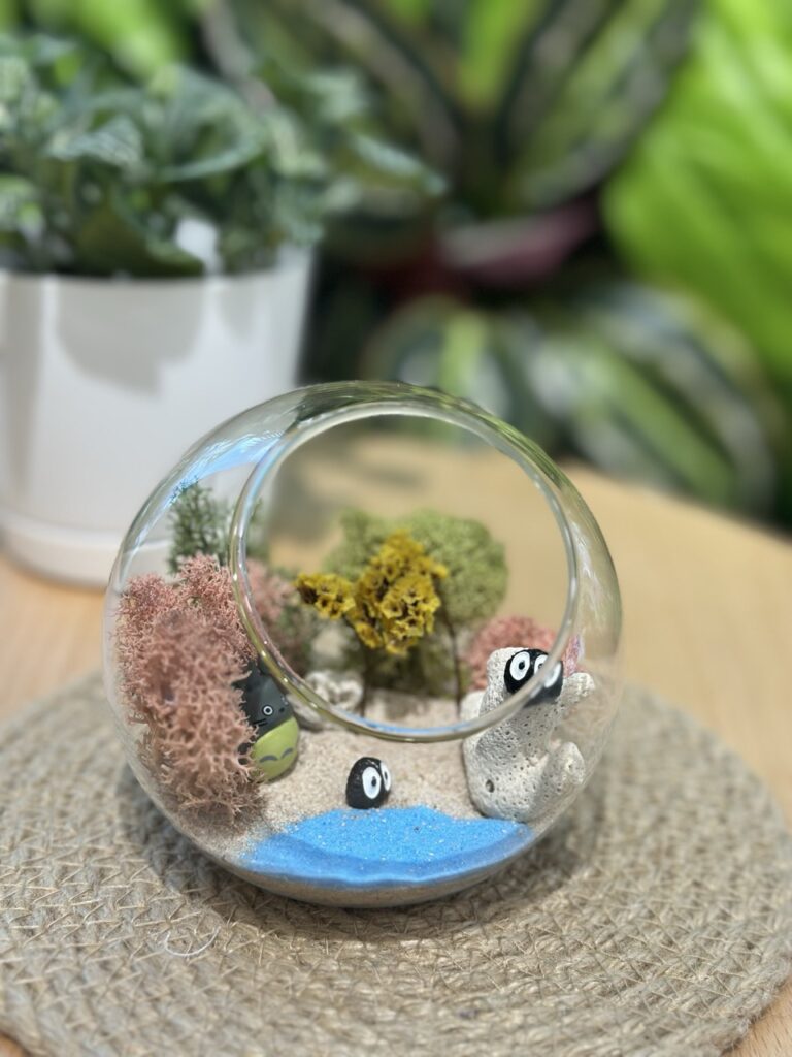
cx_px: 396
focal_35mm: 48
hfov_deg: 30.3
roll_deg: -3.4
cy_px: 528
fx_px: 1464
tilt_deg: -21.5
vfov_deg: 39.7
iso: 64
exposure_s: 1/100
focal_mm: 6.86
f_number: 1.78
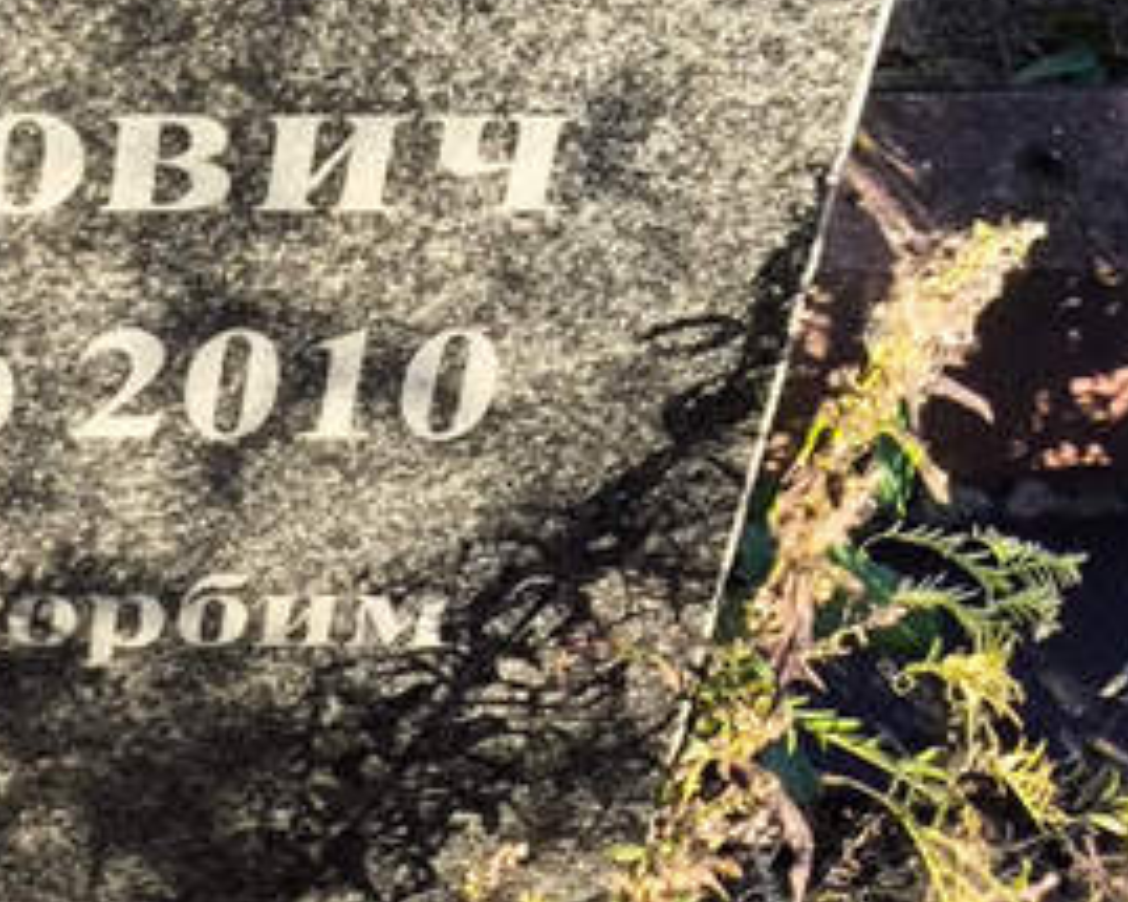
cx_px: -497
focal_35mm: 145
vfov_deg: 10.6
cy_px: 151
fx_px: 4839
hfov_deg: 12.7
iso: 50
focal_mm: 4.71
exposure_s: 1/165
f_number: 1.7
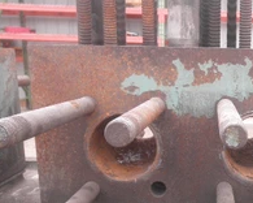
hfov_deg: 31.5
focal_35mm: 56
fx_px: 419
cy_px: 172
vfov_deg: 26.5
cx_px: 241
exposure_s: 1/125
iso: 64
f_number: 3
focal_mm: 5
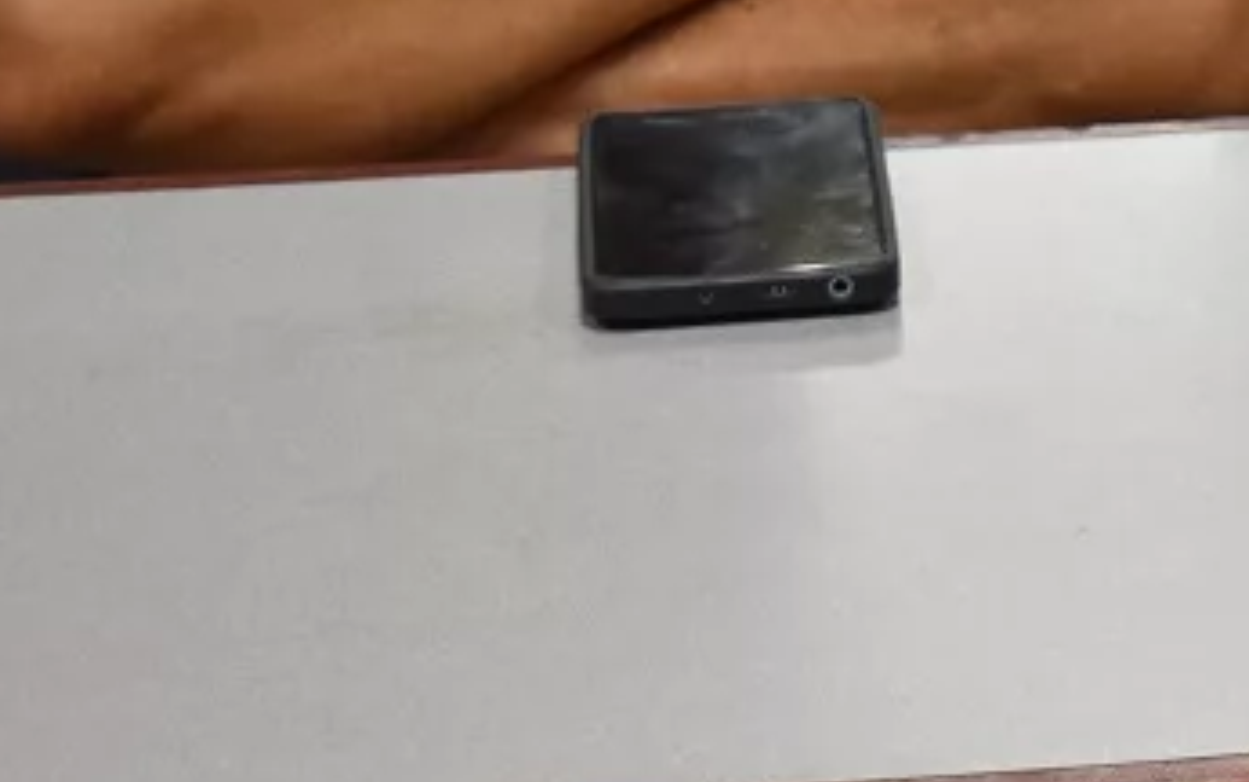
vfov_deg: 5.6
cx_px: 2415
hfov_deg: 8.8
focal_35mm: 226
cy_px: -978
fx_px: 7697
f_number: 4.5
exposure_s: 1/60
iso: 900
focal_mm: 34
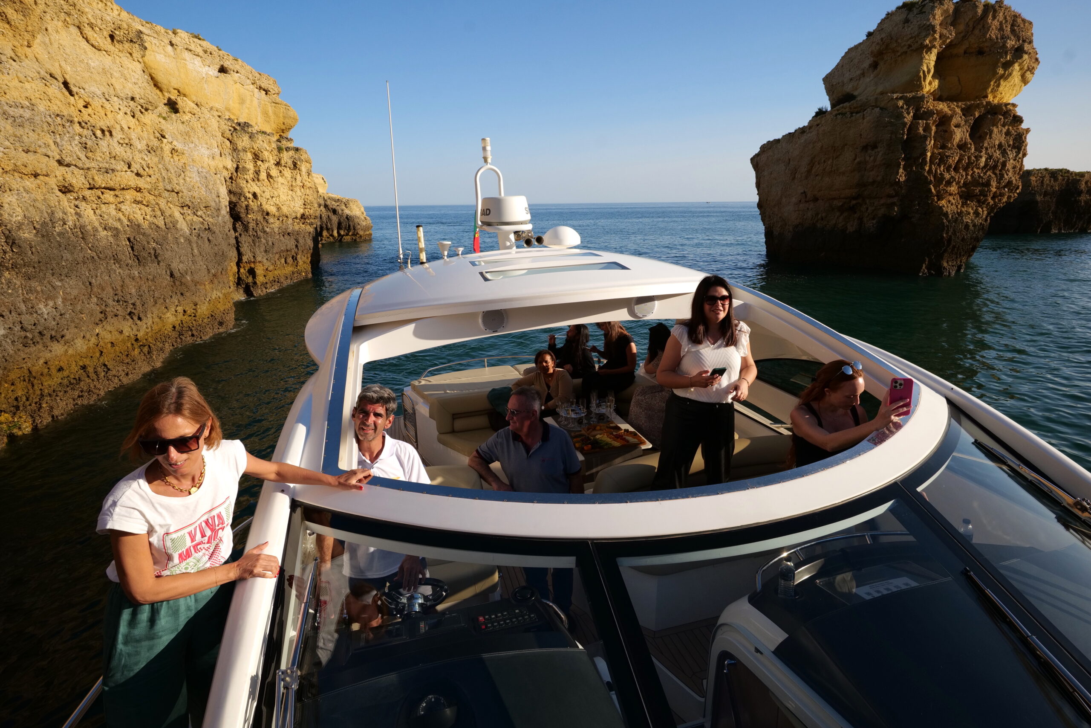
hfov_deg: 90.0
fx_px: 545
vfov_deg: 67.4
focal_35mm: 18
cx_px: 546
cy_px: 364
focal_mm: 18
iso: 800
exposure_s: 1/800
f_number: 11
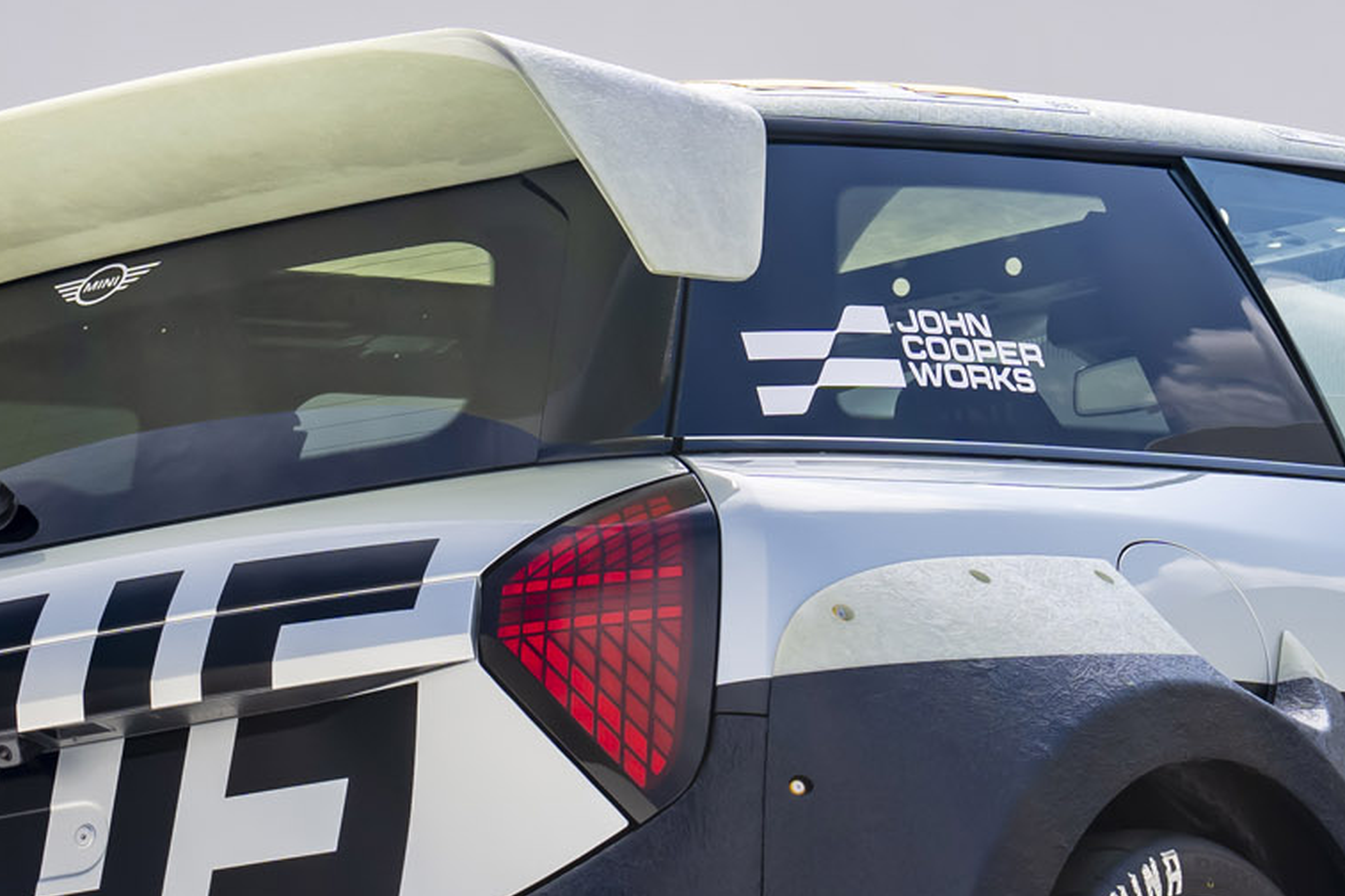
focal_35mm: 176
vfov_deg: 7.8
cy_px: 647
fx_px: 6572
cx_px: 1002
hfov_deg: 11.7
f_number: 5.6
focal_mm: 38
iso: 100
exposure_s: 1/160
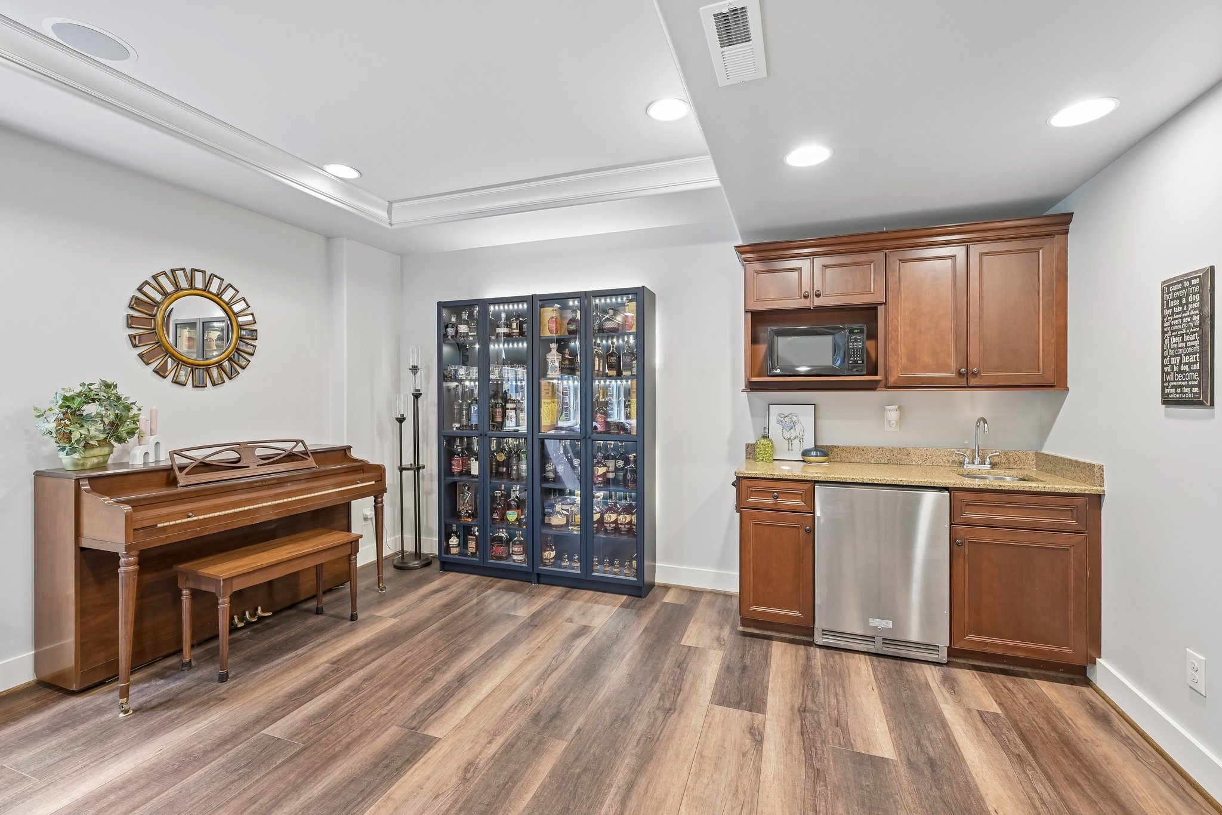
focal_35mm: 15
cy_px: 408
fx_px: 509
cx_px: 611
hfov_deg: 100.4
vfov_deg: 77.3
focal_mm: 15
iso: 400
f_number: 8
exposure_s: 1/5
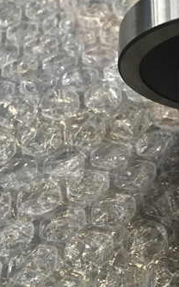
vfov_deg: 34.5
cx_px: 264
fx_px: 461
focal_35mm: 59
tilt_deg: -53.1
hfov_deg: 19.4
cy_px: 153
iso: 32
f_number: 2.2
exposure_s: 1/30
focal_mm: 4.15
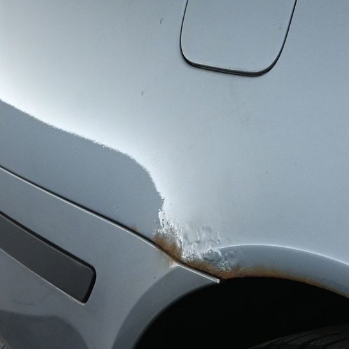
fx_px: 1060
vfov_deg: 18.6
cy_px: 251
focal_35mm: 93
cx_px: 206
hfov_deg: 18.7
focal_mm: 24.5
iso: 1600
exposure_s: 1/50
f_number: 4.2
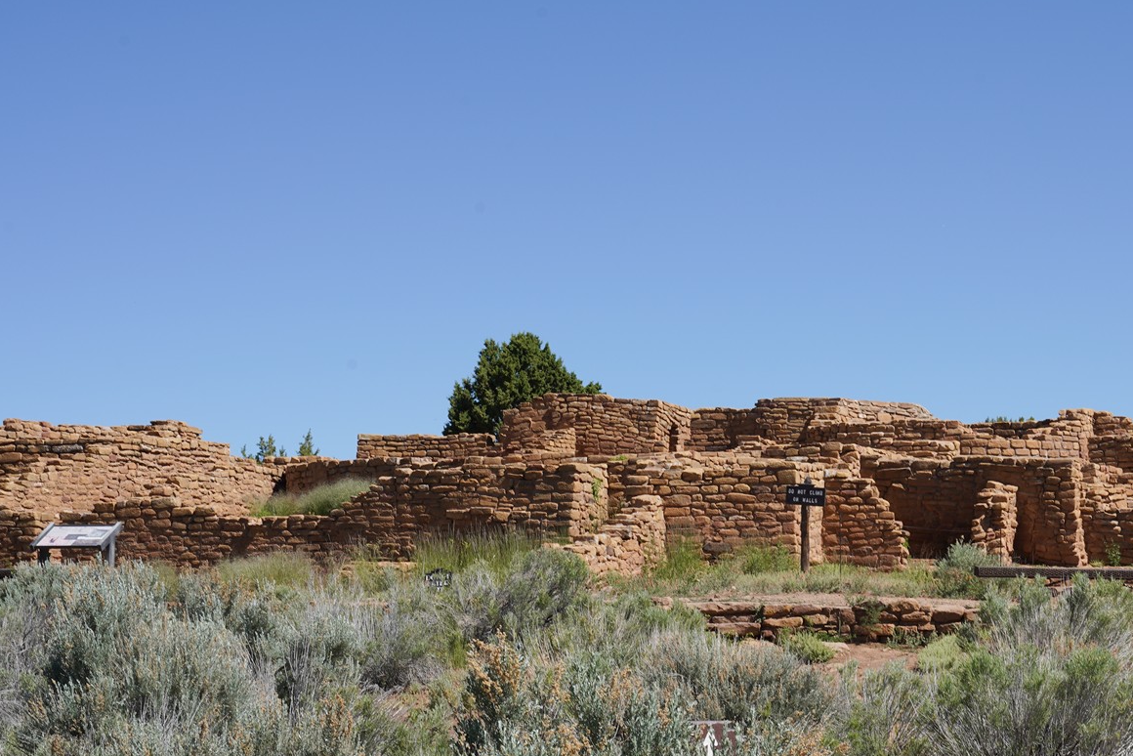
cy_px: 601
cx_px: 847
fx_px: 2550
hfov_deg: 24.8
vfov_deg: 16.7
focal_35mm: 81
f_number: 16
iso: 100
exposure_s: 1/100
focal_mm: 47
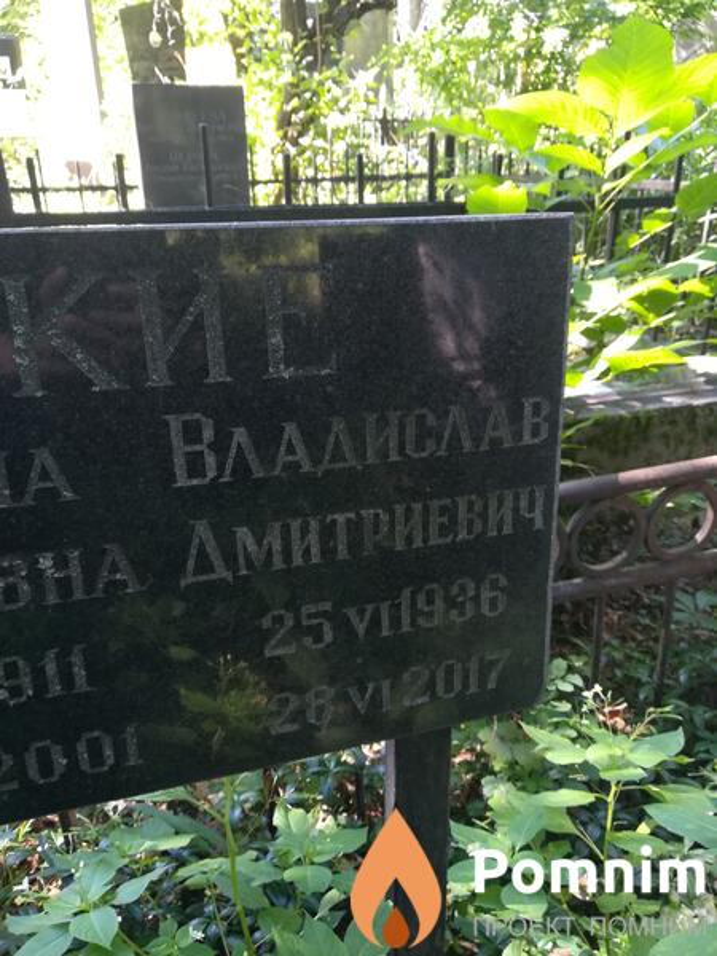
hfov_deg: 53.1
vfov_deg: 67.3
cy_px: 478
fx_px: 718
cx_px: 358
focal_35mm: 26
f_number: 2.2
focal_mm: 3.83
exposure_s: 1/33.3
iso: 80
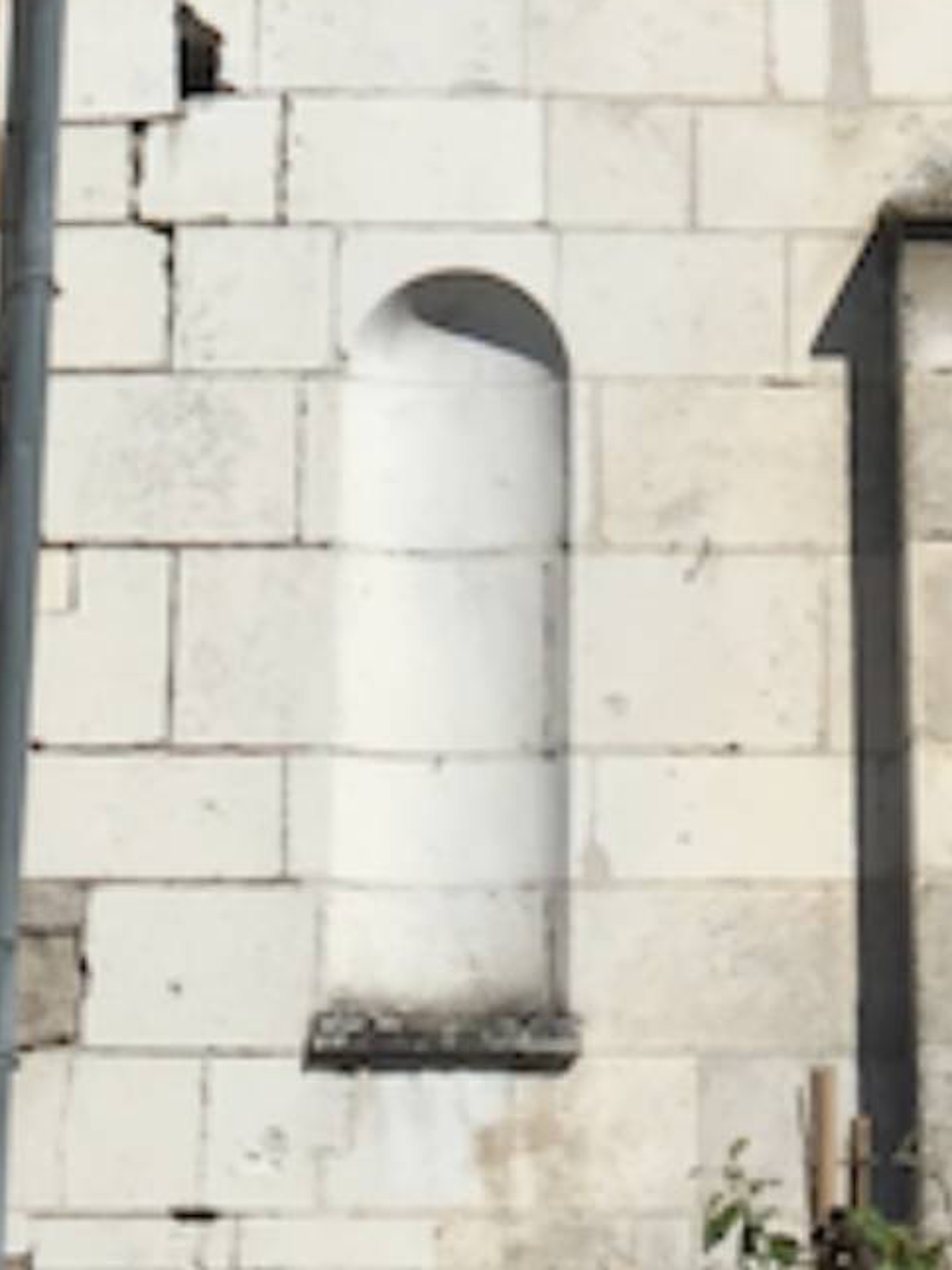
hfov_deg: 10.1
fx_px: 5390
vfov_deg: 12.3
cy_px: -1000
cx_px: 690
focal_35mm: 147
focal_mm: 4.15
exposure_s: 1/4405
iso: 32
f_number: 2.2
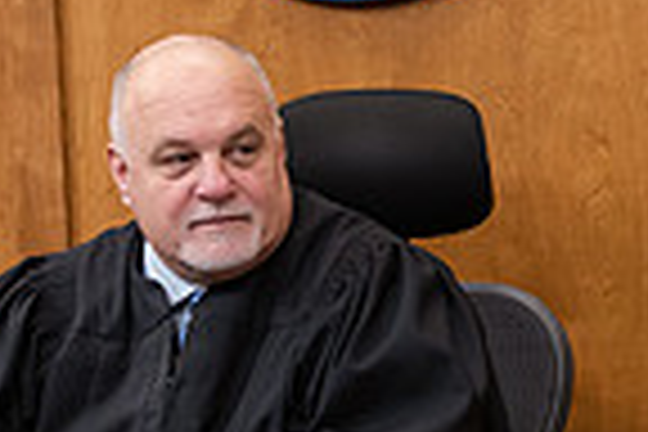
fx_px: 2898
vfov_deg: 8.5
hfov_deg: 12.6
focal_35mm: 161
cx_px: 621
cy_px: 304
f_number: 3.2
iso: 1250
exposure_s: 1/200
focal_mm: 40
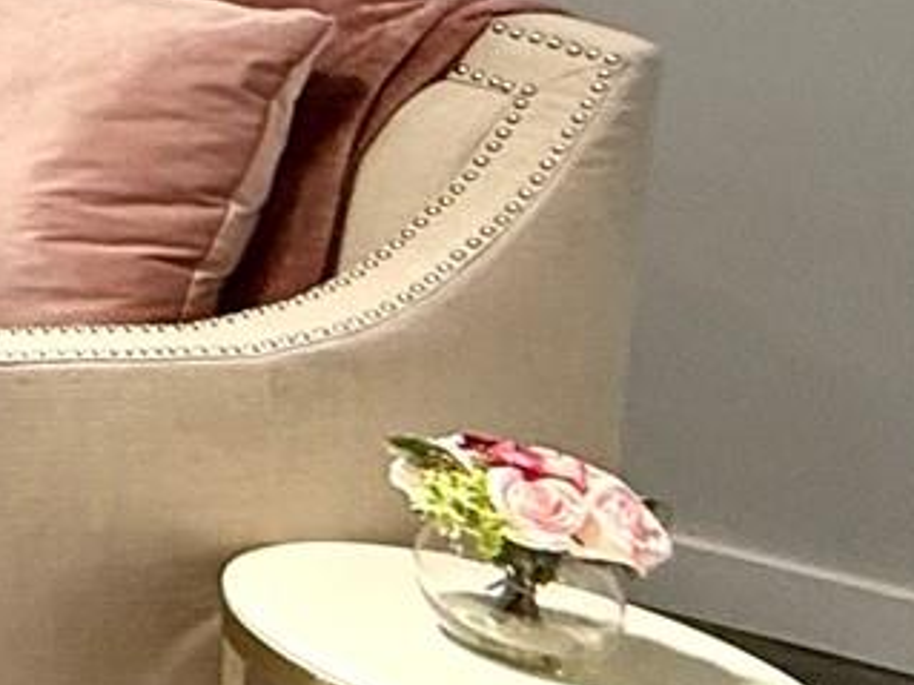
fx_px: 2375
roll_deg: +0.0
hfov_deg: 11.7
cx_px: -1799
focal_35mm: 90
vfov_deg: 14.3
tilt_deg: -0.5
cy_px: -588
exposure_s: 1/120
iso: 160
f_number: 2.2
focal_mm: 2.22
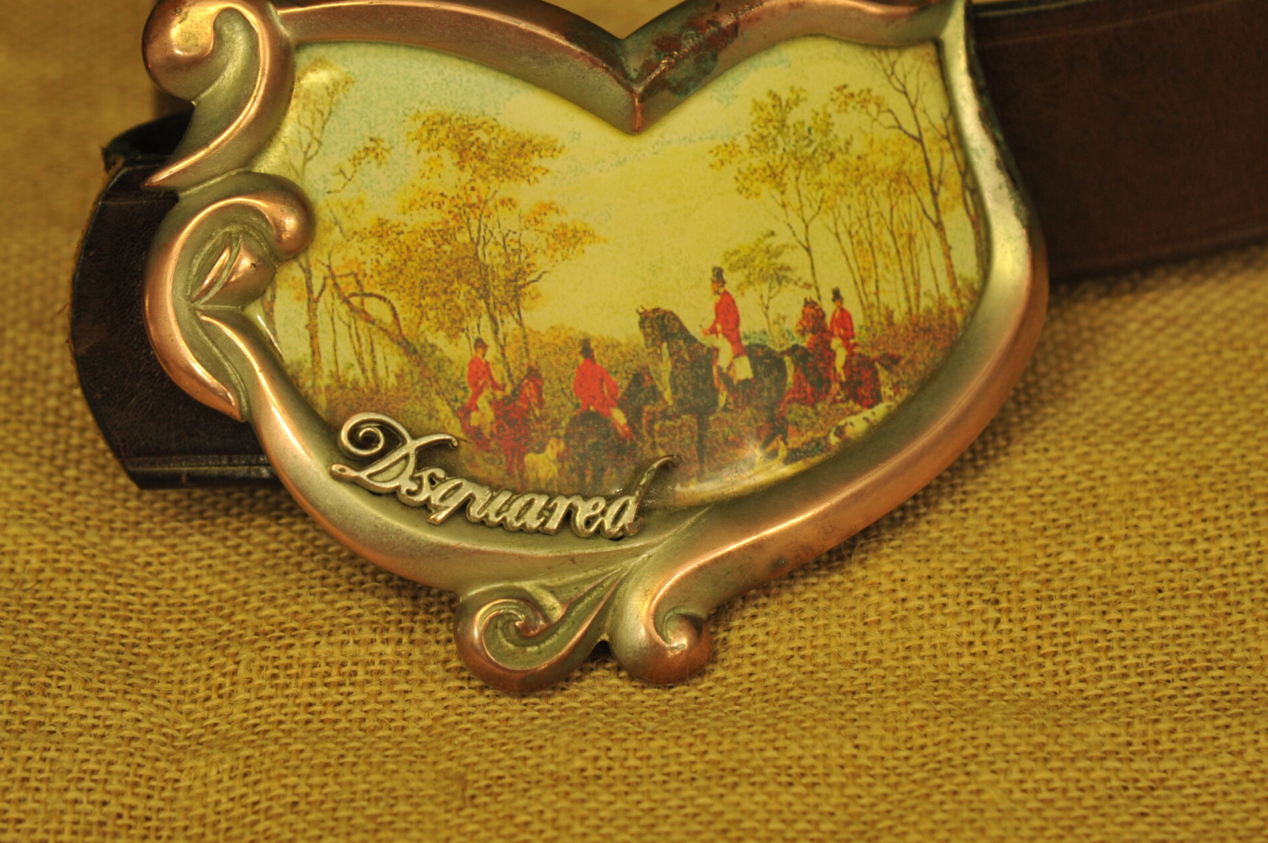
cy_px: 319
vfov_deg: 8.5
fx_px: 5666
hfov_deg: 12.8
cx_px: 588
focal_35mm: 161
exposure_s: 1/80
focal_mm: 120
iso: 1250
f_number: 6.3
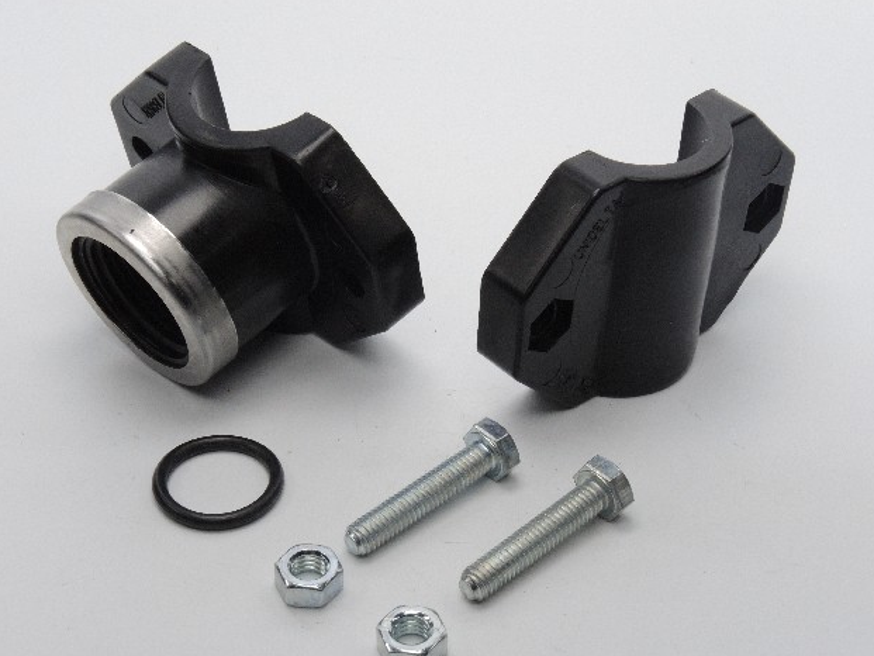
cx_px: 445
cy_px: 321
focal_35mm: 68
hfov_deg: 28.6
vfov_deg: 21.6
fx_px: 1717
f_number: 8
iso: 400
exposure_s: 1/400
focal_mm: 14.1
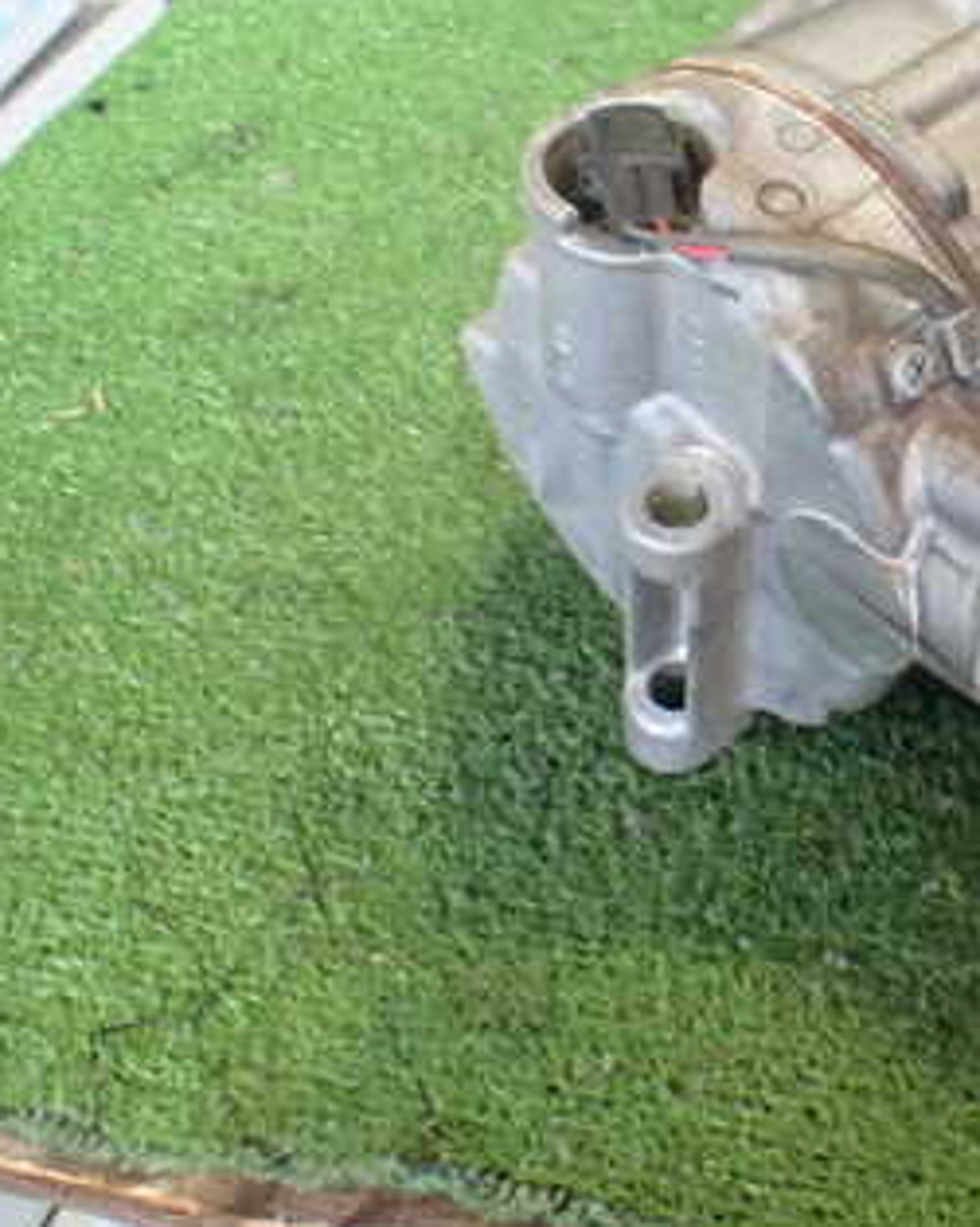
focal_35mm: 56
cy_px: 469
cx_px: 1093
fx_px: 2031
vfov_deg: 33.4
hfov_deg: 25.1
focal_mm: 5.4
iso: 800
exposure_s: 1/80
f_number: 2.3
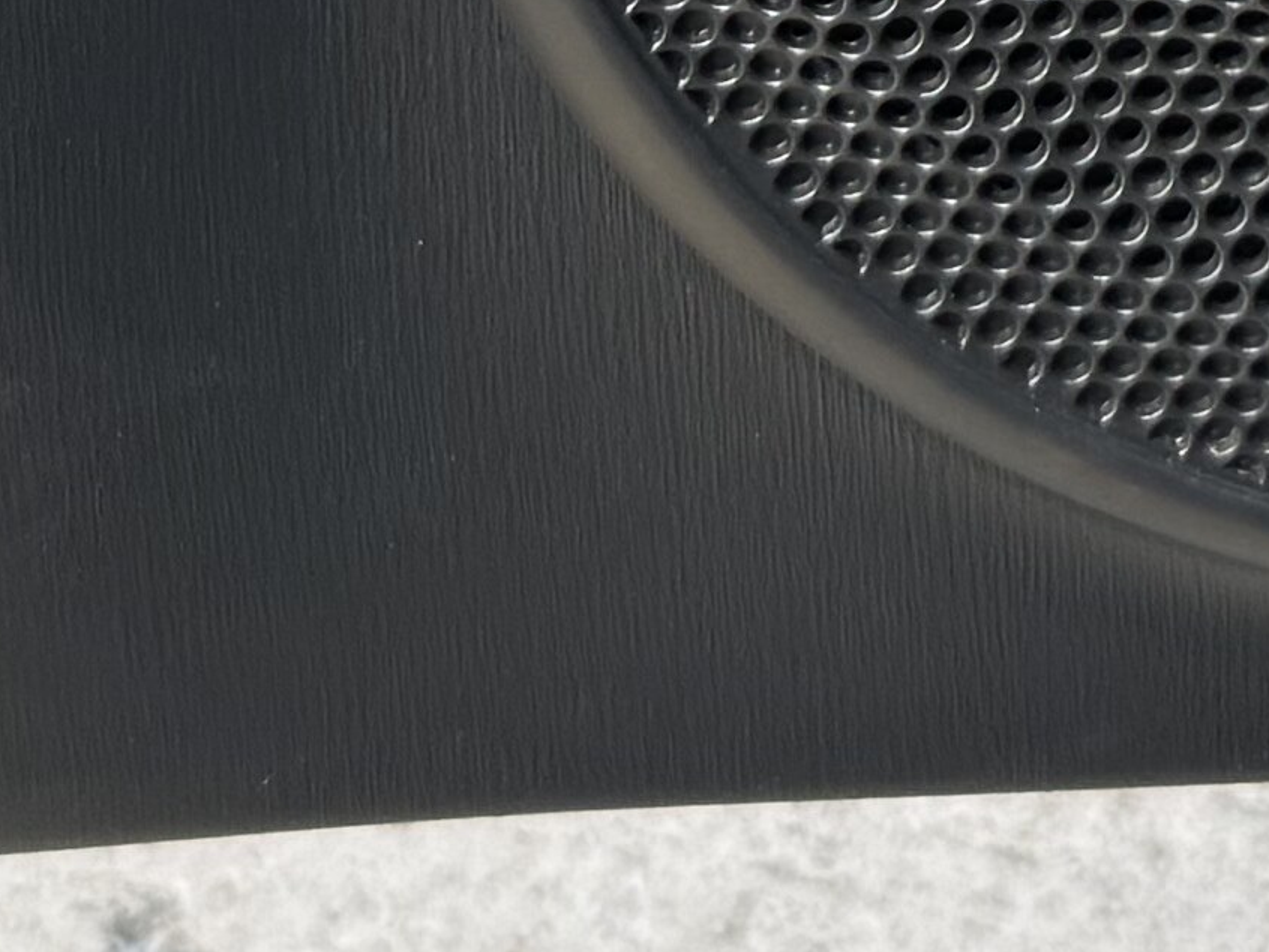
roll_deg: -2.4
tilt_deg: -25.3
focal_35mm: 162
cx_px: 1370
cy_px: -1318
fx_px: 5940
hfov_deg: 12.0
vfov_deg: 8.4
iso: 80
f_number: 1.78
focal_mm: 6.76
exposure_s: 1/376
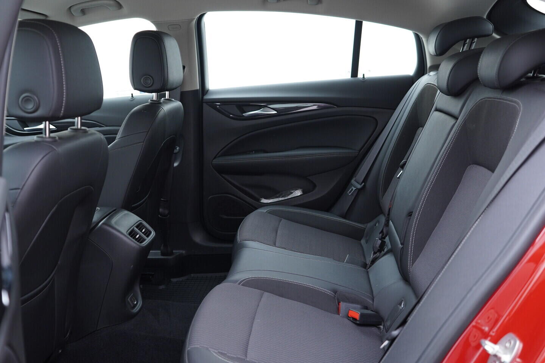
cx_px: 272
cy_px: 182
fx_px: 545
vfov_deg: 36.9
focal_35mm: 36
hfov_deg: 53.1
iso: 320
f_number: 2.8
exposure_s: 1/40
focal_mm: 24
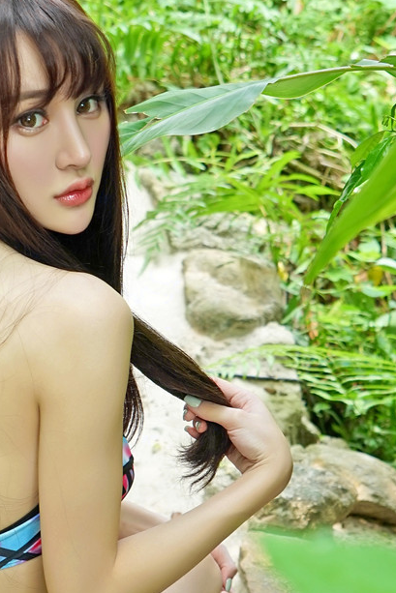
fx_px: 1484
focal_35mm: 90
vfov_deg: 22.4
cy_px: 451
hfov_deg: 15.1
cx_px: 82
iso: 125
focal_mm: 31
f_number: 4
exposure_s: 1/60
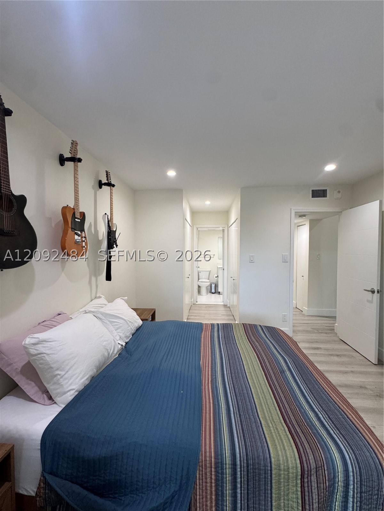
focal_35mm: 14
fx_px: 207
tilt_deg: -1.4
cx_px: 192
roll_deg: -0.2
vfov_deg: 102.1
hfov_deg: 85.7
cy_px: 256
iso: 200
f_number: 2.2
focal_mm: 2.22
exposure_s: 1/120
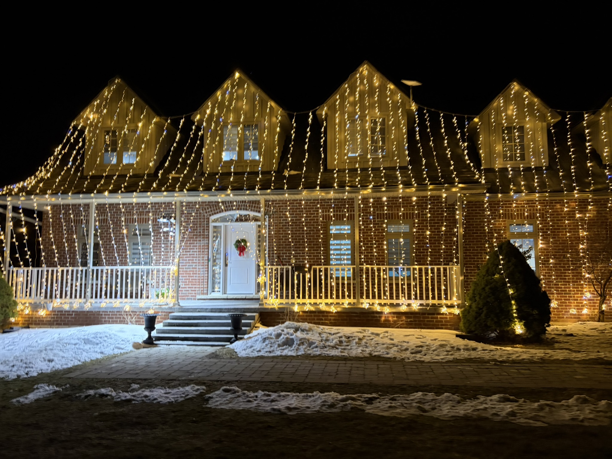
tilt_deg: +0.3
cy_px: 230
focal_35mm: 26
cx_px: 306
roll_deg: +1.3
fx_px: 460
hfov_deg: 67.3
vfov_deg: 53.1
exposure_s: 1/60
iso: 500
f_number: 1.6
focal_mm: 5.96
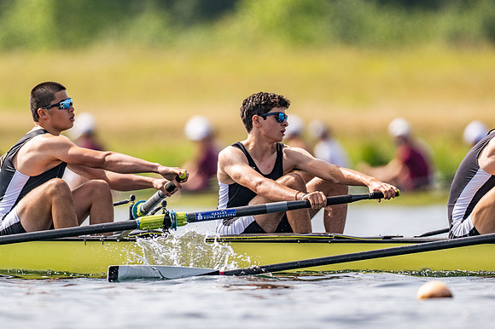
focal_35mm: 900
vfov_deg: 1.5
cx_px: 248
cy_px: 164
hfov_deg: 2.3
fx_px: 12367
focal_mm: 600
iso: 200
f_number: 4
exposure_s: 1/2500
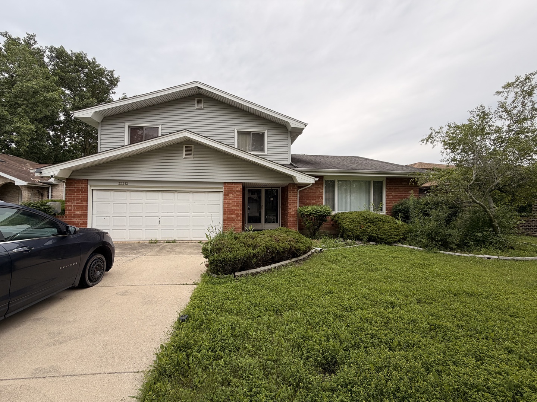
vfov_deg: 85.7
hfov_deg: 102.1
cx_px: 268
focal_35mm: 14
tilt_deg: +1.2
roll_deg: +0.3
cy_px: 201
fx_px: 217
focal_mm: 2.22
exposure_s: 1/770
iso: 40
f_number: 2.2
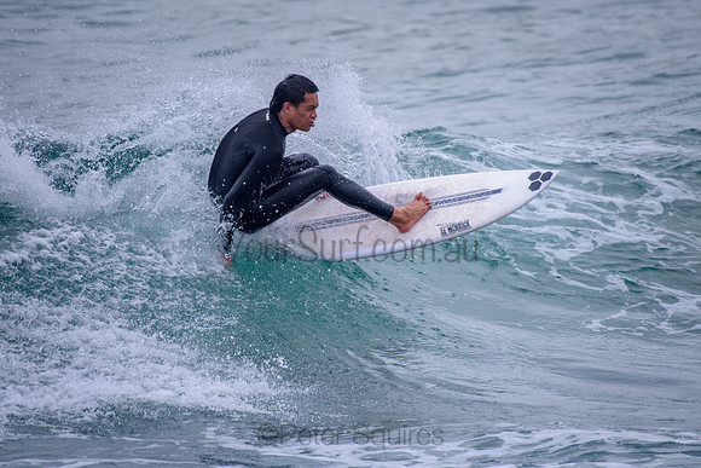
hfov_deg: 3.4
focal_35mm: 613
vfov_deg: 2.2
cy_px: 204
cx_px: 341
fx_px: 11940
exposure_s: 1/2000
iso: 250
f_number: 5.6
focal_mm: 500
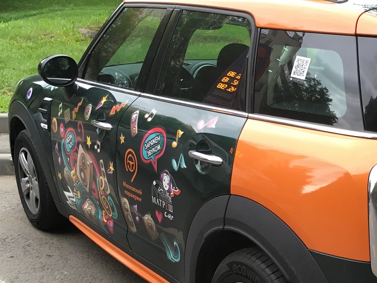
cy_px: 212
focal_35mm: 62
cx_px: 323
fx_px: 675
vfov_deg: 23.4
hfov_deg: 30.1
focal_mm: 4.15
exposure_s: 1/33
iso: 25
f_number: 2.2
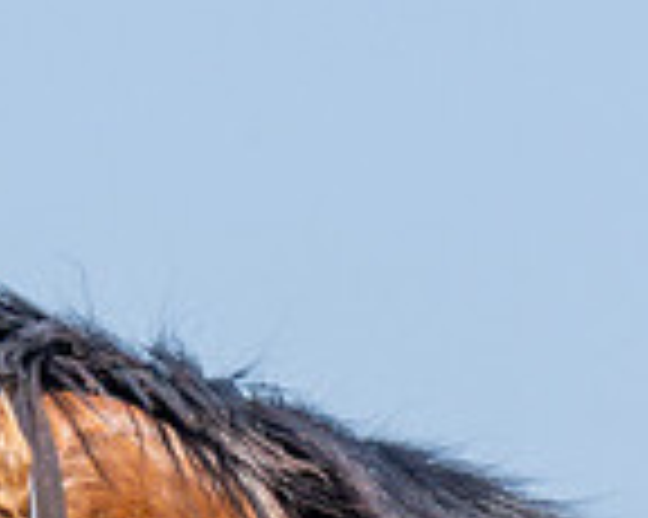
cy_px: 744
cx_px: 672
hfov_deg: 1.3
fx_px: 27502
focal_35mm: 1435
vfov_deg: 1.1
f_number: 4
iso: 200
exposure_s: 1/2000
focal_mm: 175
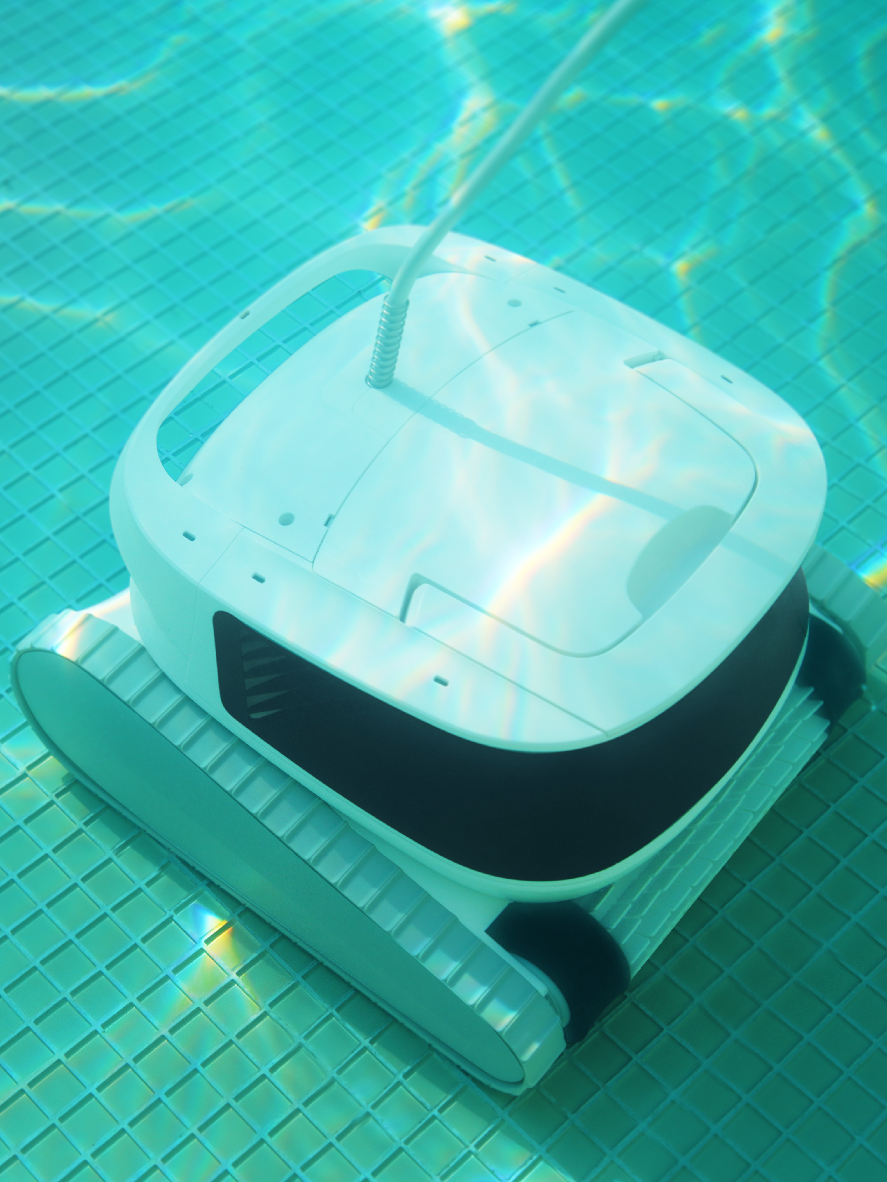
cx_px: 139
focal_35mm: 66
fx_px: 2255
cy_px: 468
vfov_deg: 29.3
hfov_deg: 21.9
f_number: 6.3
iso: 160
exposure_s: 1/400
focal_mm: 35
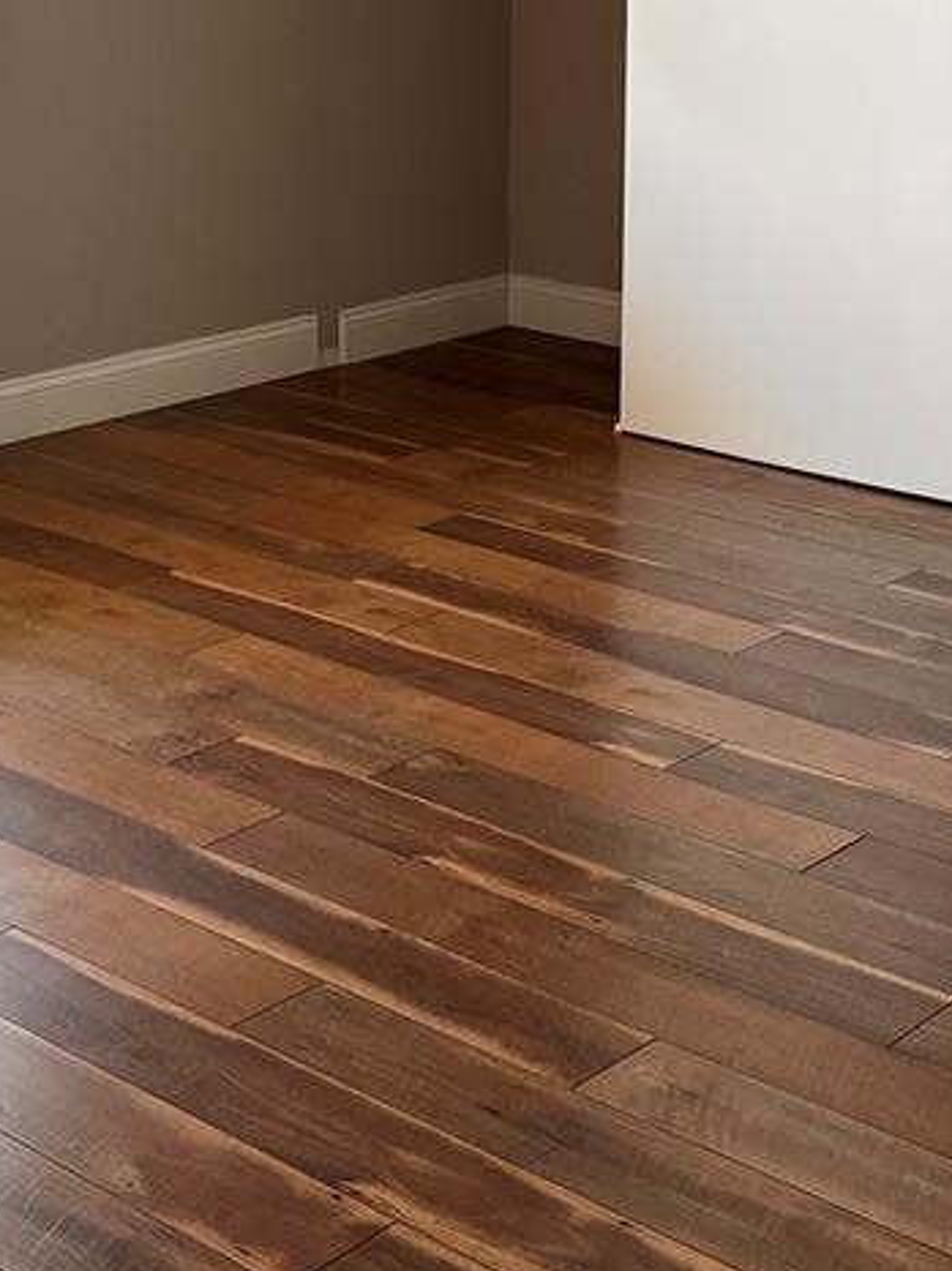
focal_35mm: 67
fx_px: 2459
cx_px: 464
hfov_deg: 21.9
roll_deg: -0.2
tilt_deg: -11.4
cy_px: 259
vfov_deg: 28.4
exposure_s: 1/120
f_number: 1.6
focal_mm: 5.1
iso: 125
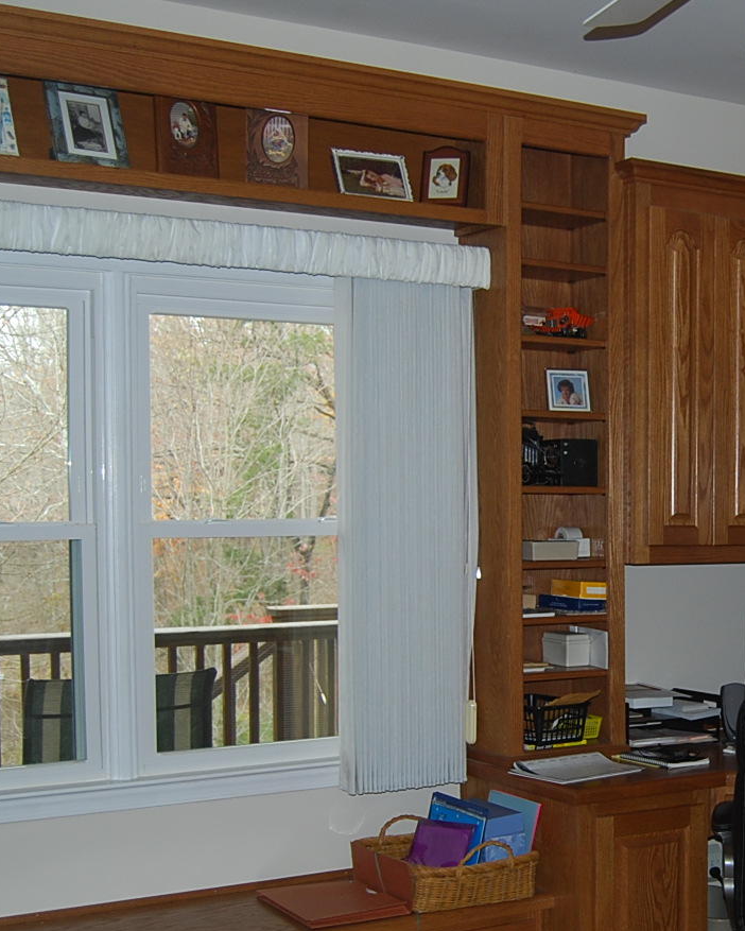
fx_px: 1543
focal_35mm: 56
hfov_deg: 26.2
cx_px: 680
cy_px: 577
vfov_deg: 33.4
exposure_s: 1/60
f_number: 3.5
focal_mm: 18
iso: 200
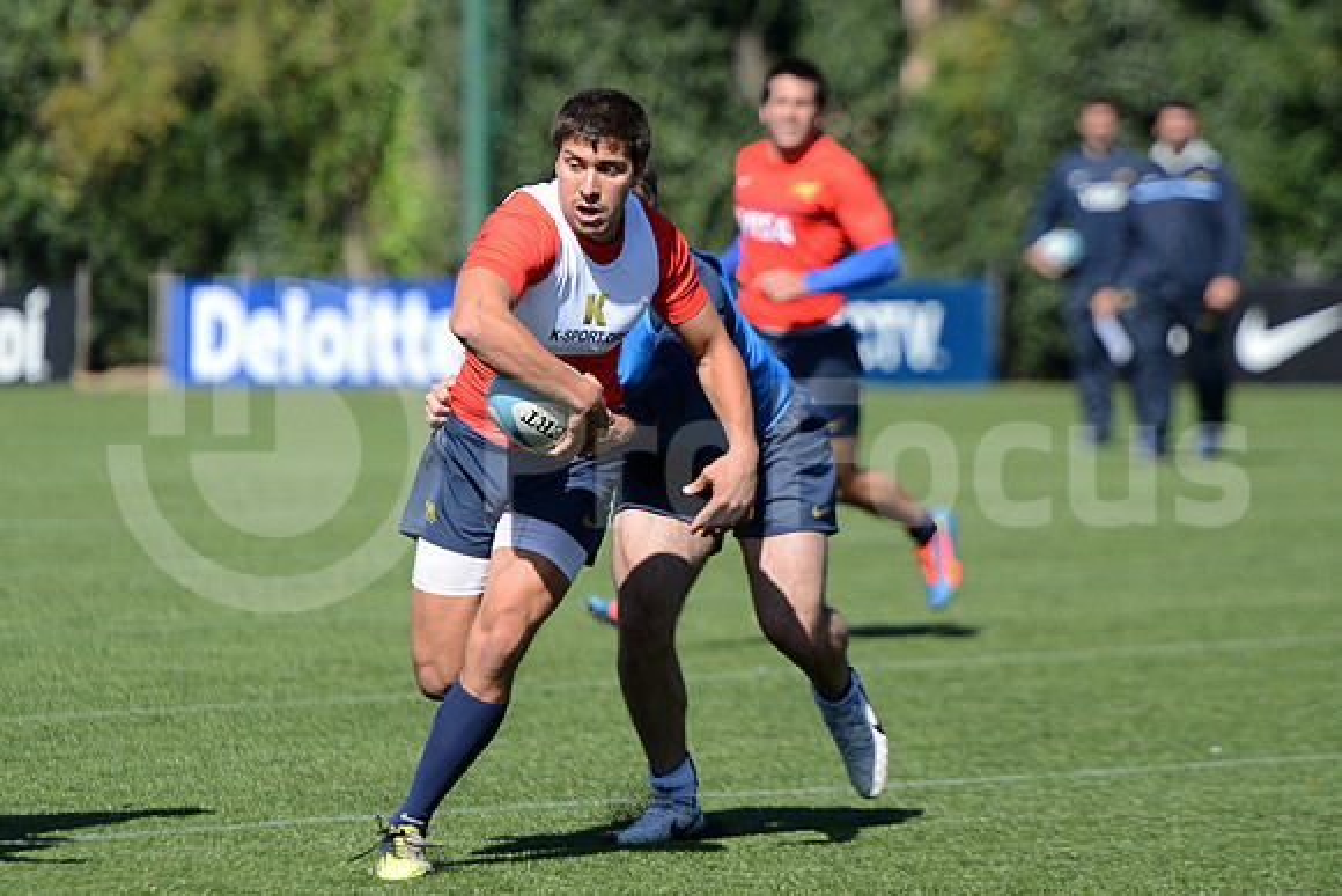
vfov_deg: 5.5
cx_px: 671
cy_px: 448
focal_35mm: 250
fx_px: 9321
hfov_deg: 8.2
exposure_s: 1/1600
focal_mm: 250
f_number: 4
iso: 400
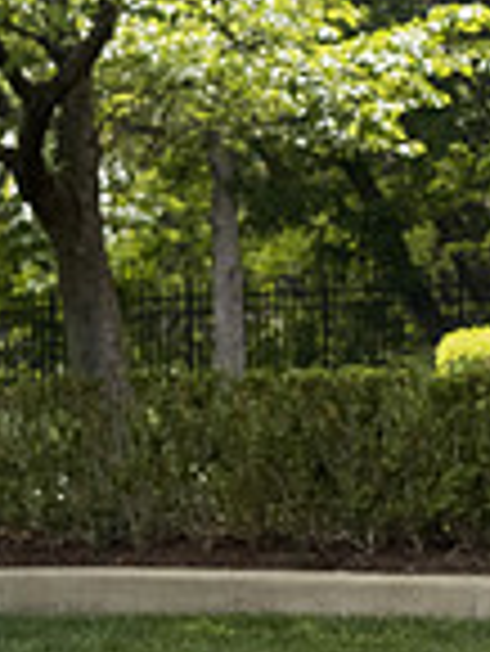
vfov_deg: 8.6
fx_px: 4335
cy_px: 130
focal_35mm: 230
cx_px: 700
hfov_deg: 6.4
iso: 1600
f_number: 2.8
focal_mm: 56
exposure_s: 1/4000
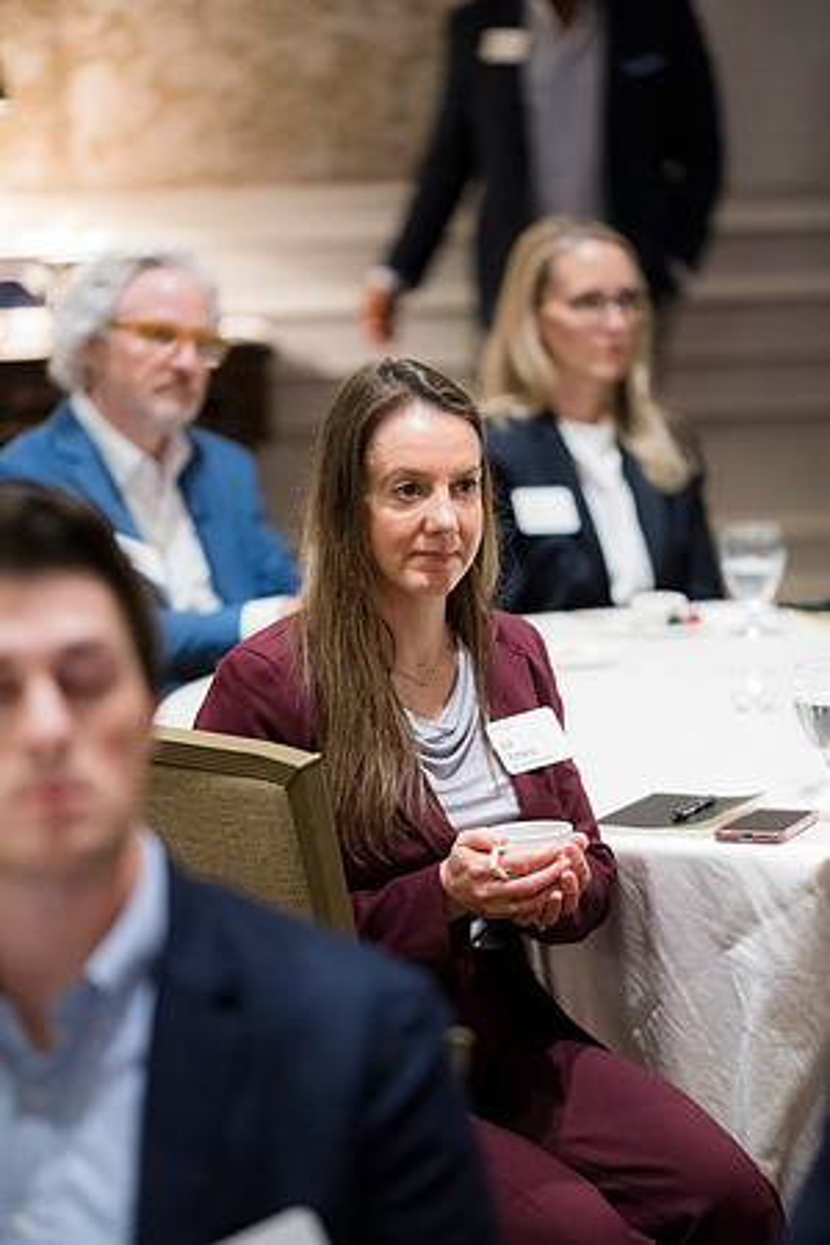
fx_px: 5014
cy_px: 622
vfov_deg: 14.2
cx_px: 415
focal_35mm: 145
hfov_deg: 9.5
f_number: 2.8
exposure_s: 1/160
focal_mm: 145
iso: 5600
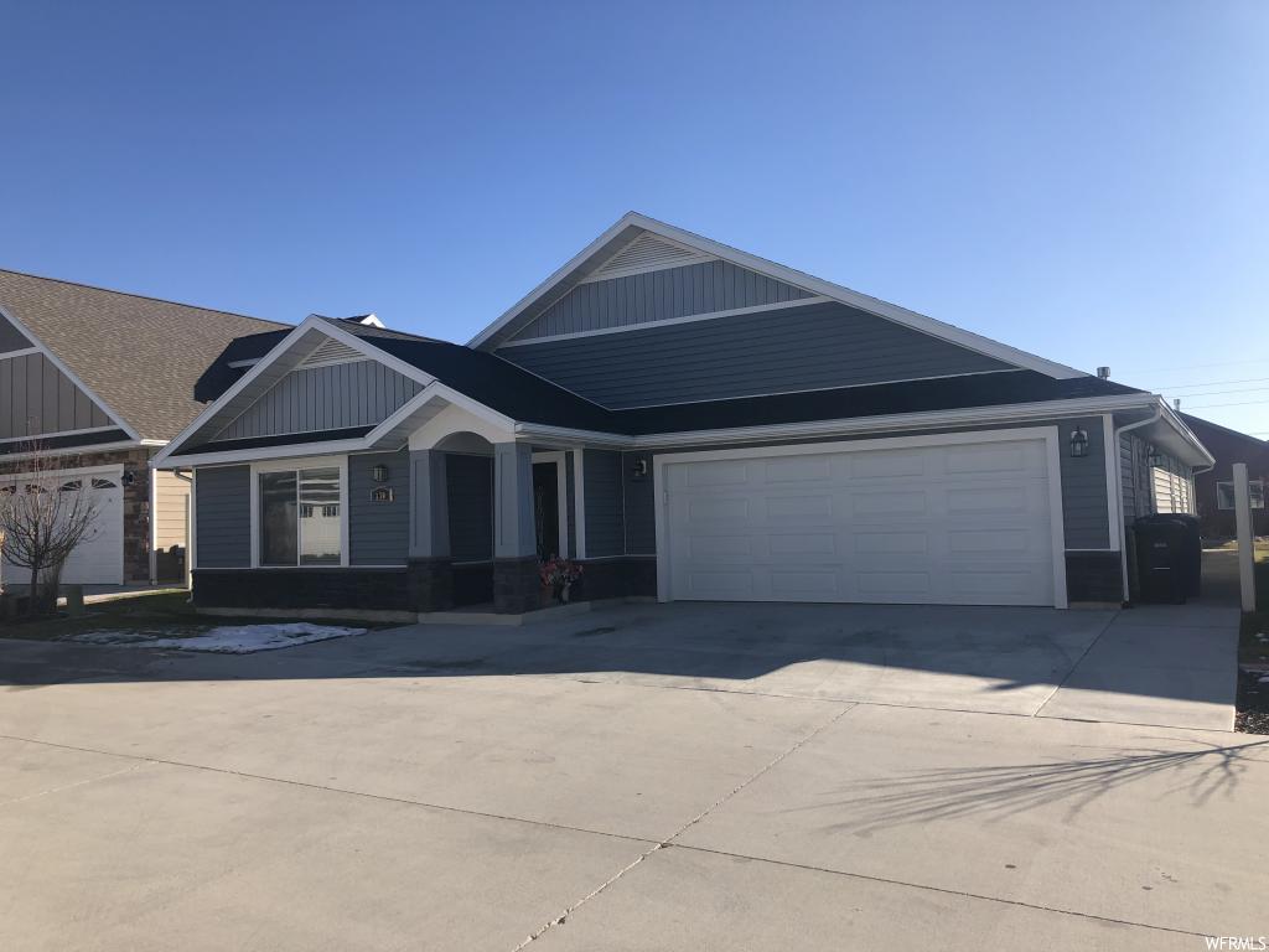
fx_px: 1026
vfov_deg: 49.7
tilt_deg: +2.7
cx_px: 634
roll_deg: +1.7
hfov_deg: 63.4
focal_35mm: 28
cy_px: 476
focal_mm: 4
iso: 20
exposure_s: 1/1656
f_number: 1.8
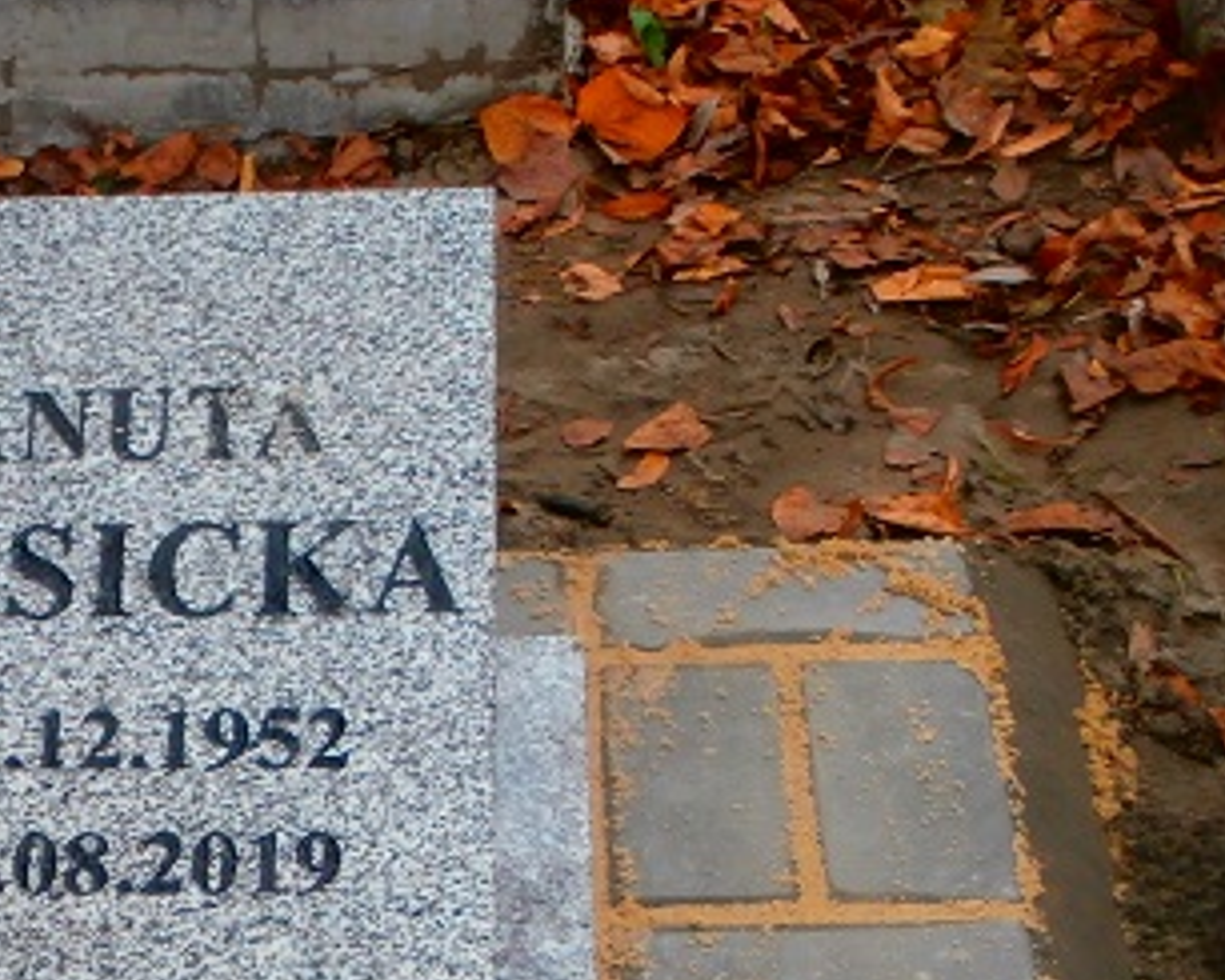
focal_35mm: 96
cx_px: 48
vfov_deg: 15.9
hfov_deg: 19.5
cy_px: 844
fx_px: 3482
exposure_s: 1/80
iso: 160
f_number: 4.2
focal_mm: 8.29
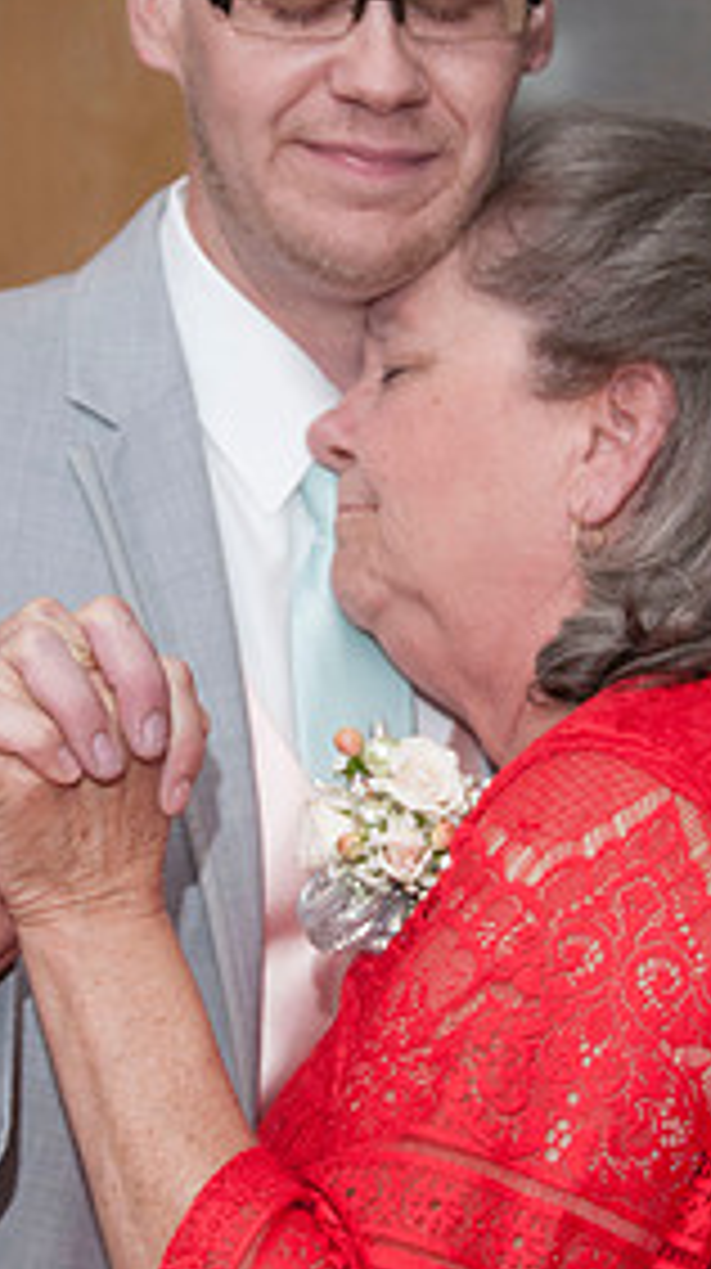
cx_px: 443
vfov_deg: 15.6
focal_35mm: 138
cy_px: 594
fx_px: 4639
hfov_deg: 8.8
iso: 800
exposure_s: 1/60
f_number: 5.6
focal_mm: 55
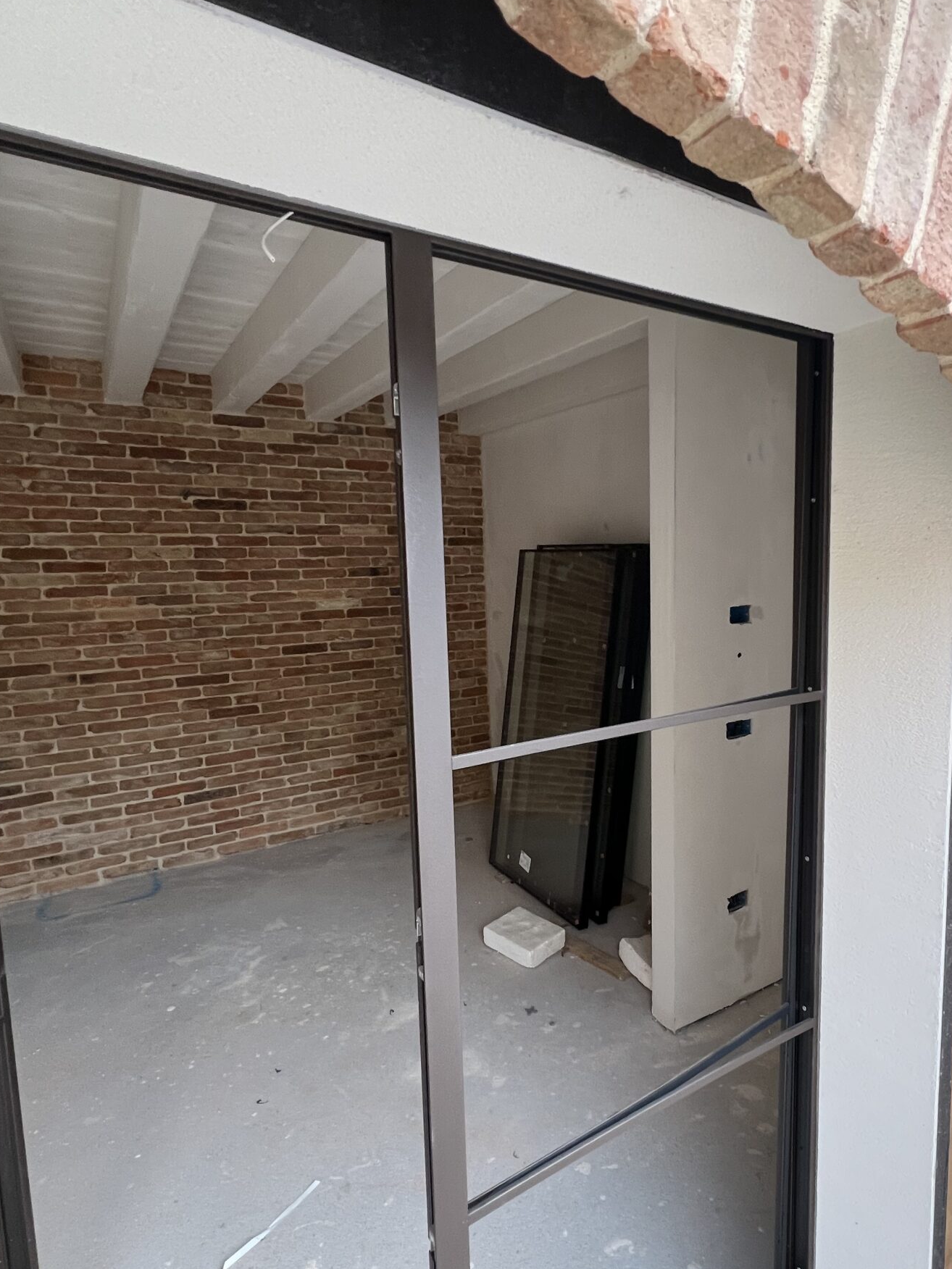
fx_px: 697
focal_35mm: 19
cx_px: 606
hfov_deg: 67.4
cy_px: 638
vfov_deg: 84.7
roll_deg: -0.9
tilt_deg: -5.8
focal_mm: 1.57
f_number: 1.8
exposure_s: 1/99
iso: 160
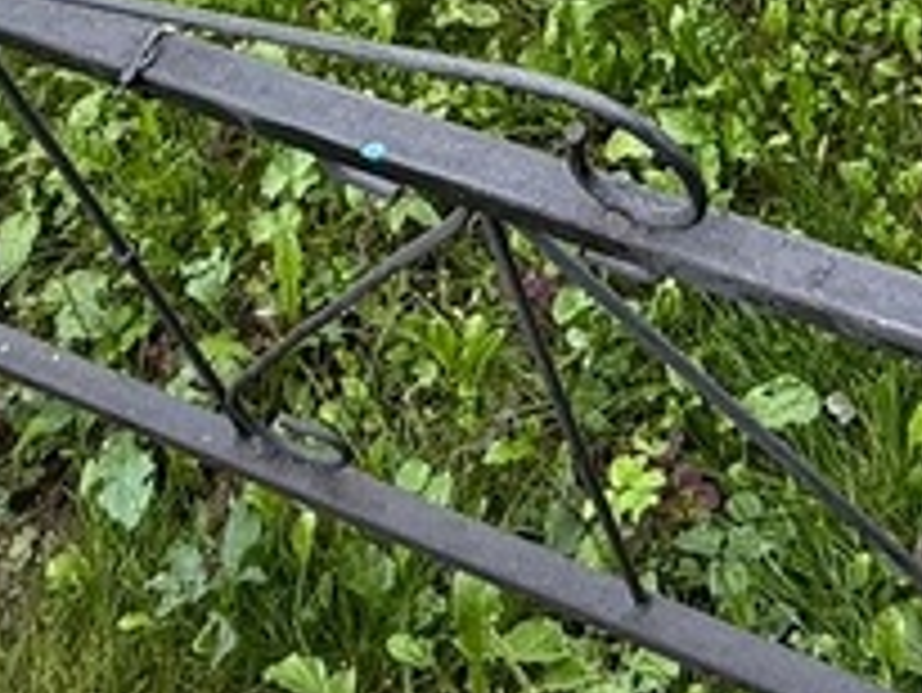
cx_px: 805
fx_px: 1866
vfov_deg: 15.5
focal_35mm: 70
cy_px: -792
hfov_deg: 26.9
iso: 40
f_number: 2.2
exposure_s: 1/109
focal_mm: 2.22
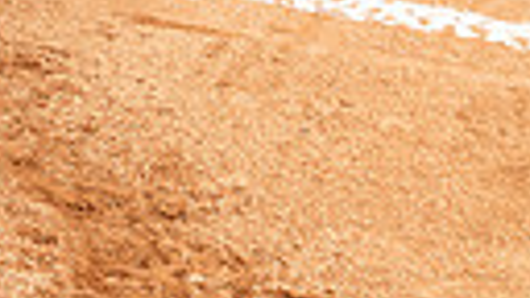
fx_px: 2066
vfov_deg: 7.6
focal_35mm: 147
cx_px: -66
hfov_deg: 14.3
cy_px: -472
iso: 100
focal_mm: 40
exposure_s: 1/250
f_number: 4.5
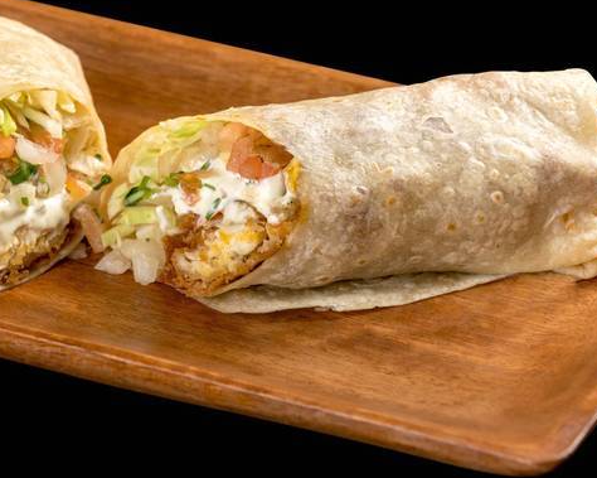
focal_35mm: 196
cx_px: 224
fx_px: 3462
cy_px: 218
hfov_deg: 9.9
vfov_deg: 7.9
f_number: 8
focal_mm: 150
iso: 100
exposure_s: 1/160
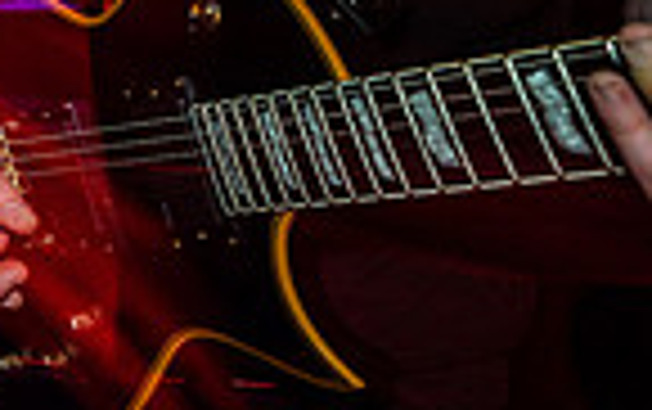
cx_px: -418
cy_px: -295
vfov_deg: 18.6
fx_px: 1014
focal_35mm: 57
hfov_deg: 24.1
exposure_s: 1/10
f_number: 2.8
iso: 320
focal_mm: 14
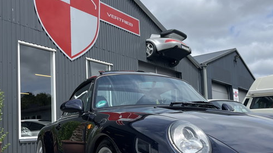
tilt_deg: +5.8
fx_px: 319
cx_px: 161
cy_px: 103
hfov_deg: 46.2
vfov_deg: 26.9
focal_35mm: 44
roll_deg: +4.0
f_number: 1.6
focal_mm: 5.1
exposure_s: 1/3876
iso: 50
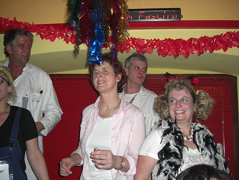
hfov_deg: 49.0
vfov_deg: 37.7
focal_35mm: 38
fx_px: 262
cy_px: 90
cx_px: 120
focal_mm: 7.9
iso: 200
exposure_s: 1/60
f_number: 2.8
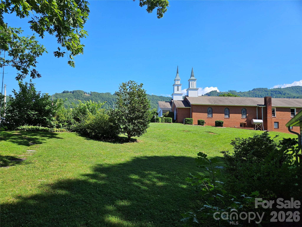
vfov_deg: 58.9
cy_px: 114
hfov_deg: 73.9
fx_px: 201
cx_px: 151
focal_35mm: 23
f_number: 1.8
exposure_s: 1/1248
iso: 25
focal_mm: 5.4
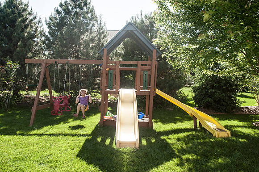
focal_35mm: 27
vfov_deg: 47.8
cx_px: 130
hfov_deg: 67.5
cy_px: 86
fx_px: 194
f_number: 5
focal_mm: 18
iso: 400
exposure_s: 1/2000
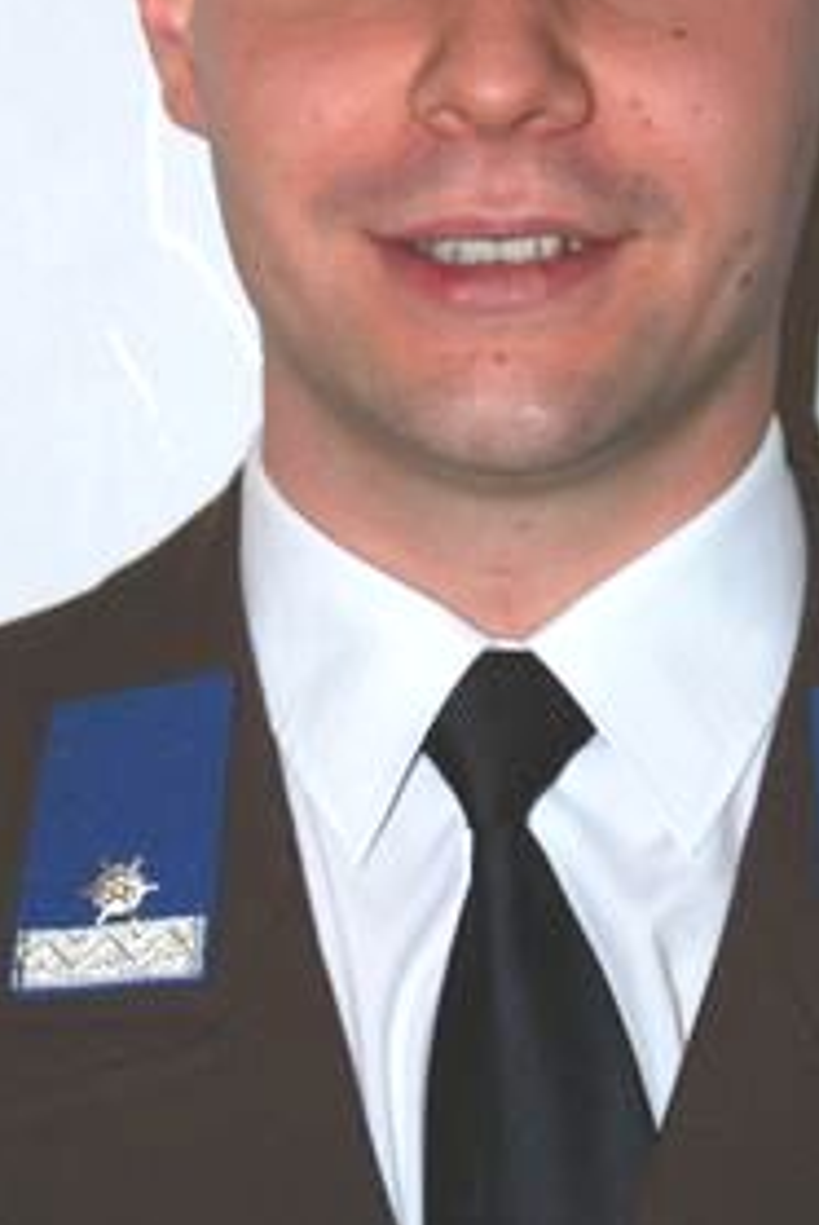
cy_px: 401
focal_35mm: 129
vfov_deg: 15.8
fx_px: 4391
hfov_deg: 10.7
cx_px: 476
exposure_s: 1/125
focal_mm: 50
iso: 100
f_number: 5
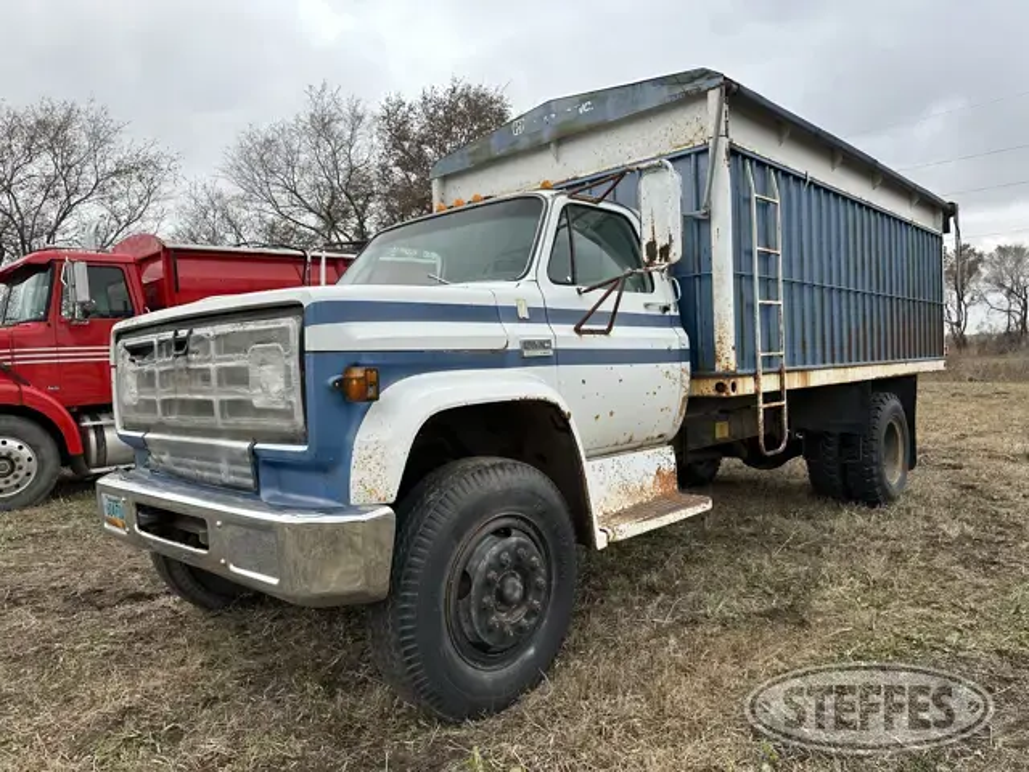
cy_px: 386
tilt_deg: -3.5
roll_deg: +2.9
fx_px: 713
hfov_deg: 71.6
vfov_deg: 56.8
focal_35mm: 24
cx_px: 514
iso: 80
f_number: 1.78
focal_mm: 6.86
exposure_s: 1/767
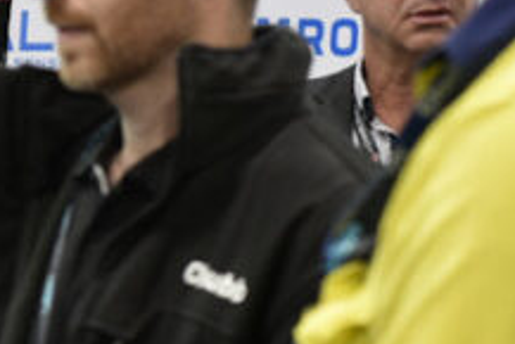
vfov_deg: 5.8
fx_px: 3378
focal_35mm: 236
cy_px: 308
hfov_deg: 8.4
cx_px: -375
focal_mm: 50
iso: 720
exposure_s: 1/60
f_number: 4
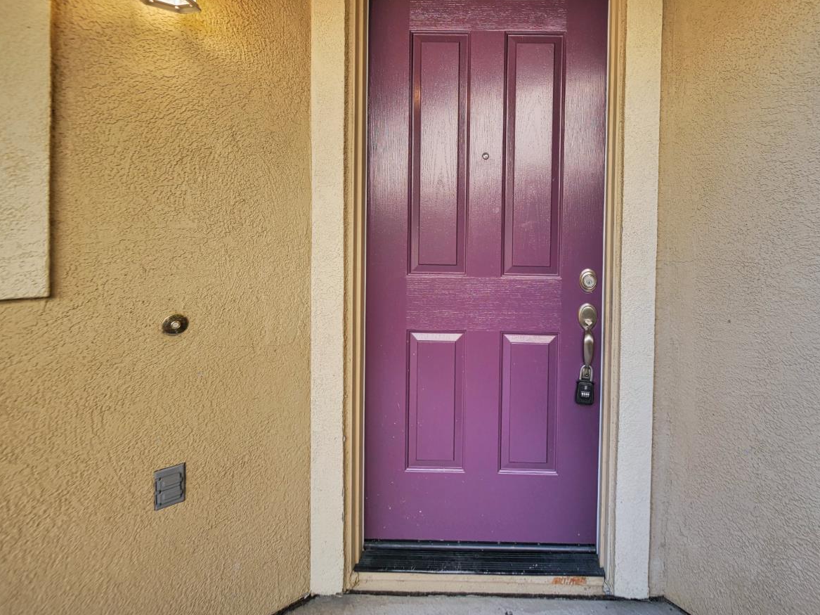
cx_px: 522
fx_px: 426
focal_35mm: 18
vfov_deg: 70.2
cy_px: 223
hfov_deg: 85.7
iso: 160
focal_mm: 7
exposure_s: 1/160
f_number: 2.8
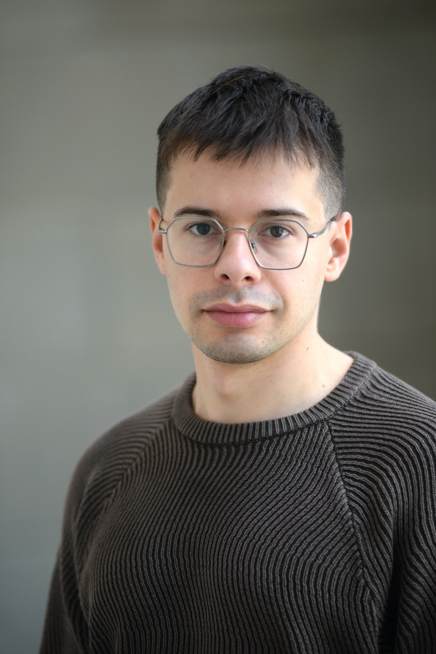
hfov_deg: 7.4
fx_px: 3357
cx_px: 218
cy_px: 327
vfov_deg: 11.1
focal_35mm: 185
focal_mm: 185
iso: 400
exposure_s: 1/800
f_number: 2.8
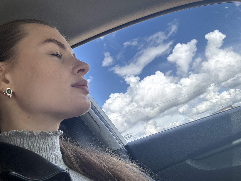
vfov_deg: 46.8
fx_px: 209
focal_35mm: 30
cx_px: 120
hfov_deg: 60.0
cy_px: 90
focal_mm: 2.69
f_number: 1.9
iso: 32
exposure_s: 1/358
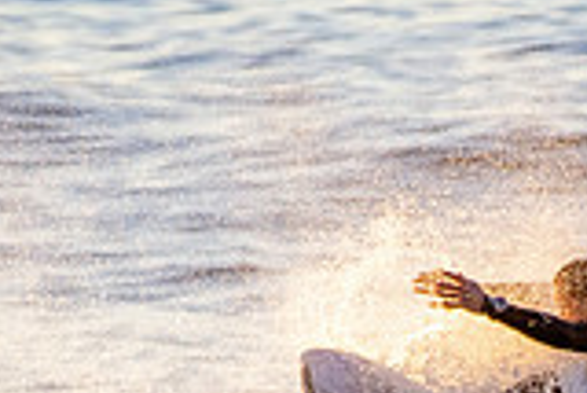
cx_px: 382
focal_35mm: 2721
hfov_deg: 0.8
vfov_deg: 0.5
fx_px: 44407
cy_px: 663
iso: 1250
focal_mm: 500
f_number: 5.6
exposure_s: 1/2000
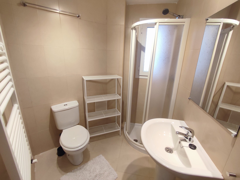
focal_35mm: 16
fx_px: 111
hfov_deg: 94.5
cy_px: 90
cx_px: 120
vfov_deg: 78.2
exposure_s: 1/50
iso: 185
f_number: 2.2
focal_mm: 1.65
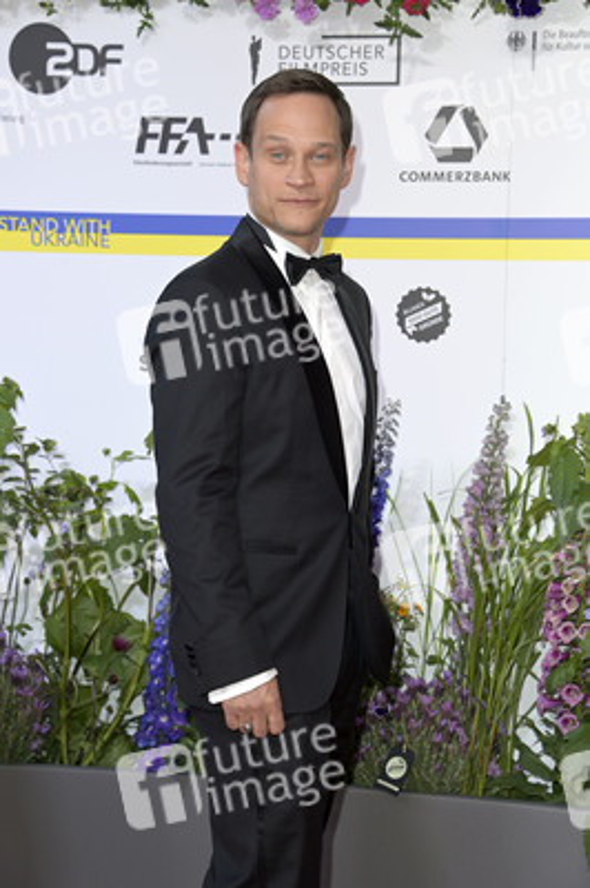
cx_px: 295
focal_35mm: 90
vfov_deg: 22.6
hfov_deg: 15.2
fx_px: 2216
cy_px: 444
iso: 640
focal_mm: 90
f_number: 6.3
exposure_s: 1/200
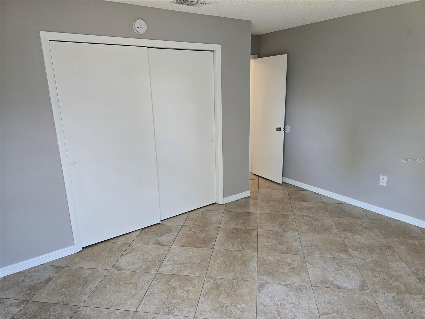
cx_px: 212
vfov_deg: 58.9
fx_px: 282
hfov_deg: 73.9
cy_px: 160
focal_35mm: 23
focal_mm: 6.3
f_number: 1.7
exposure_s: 1/120
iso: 320
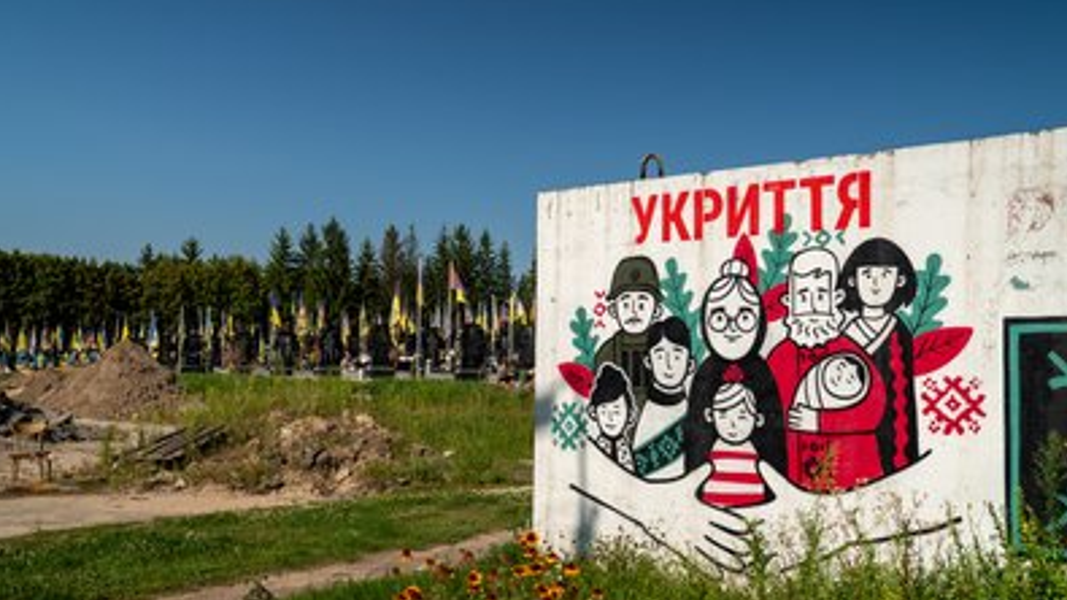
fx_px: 990
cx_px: 529
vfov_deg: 33.6
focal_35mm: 35
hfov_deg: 56.6
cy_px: 342
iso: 160
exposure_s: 1/125
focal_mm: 33
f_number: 5.6
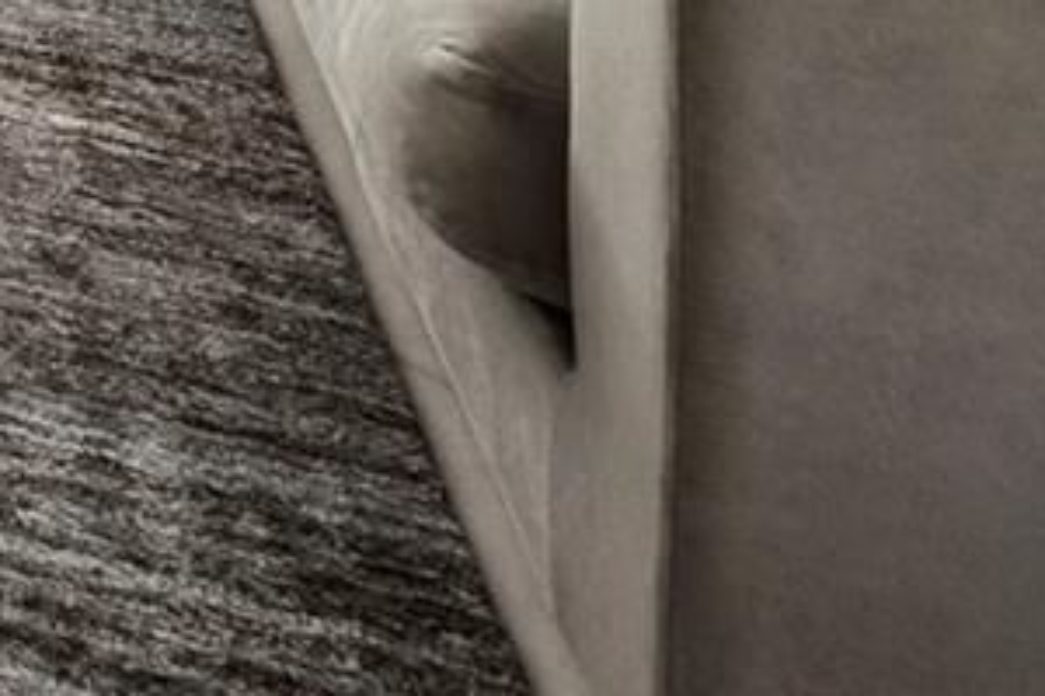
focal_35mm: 64
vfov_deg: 13.8
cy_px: -1037
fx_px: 1858
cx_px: -1003
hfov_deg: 19.4
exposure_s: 1/15
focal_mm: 12
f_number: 8
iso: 100
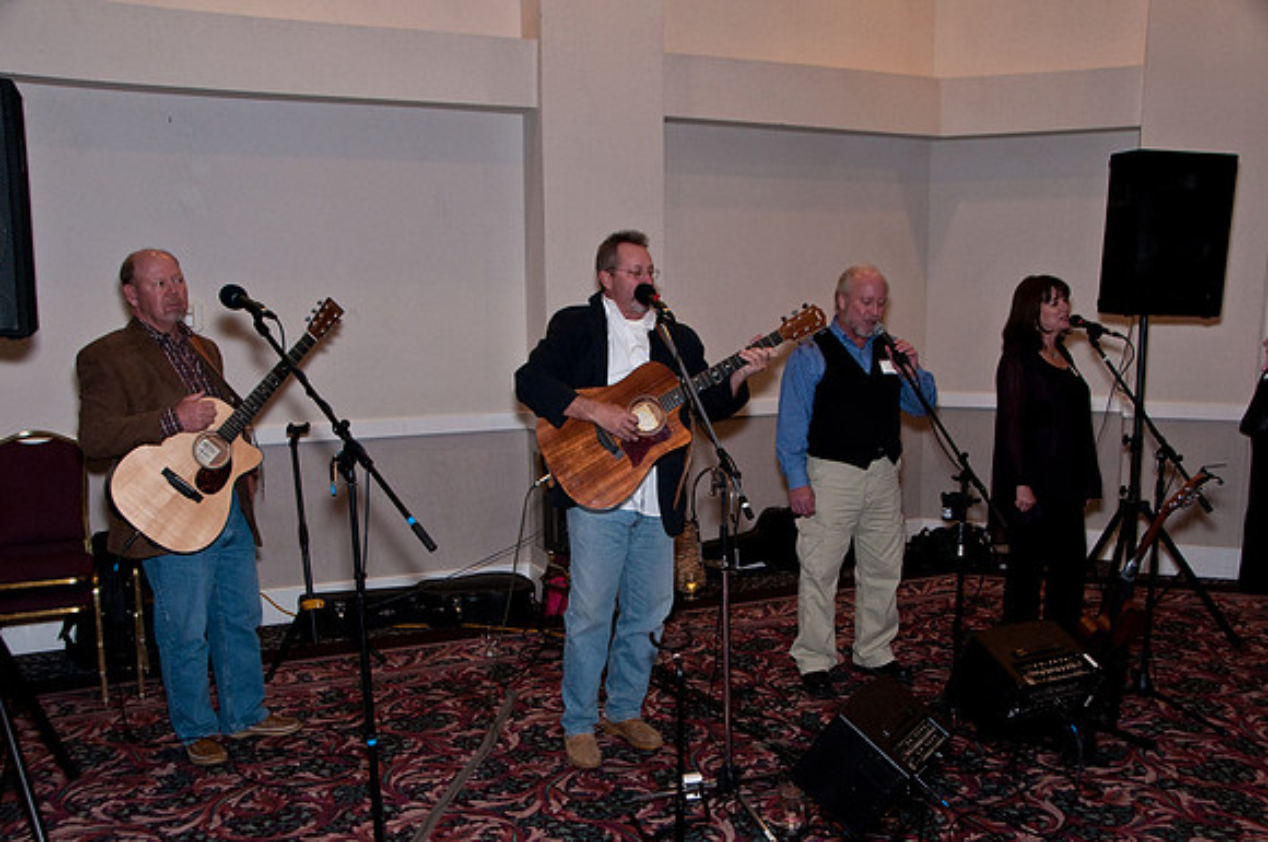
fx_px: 1161
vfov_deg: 39.9
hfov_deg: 57.3
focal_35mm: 33
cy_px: 421
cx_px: 634
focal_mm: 22
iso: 640
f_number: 6.3
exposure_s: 1/60
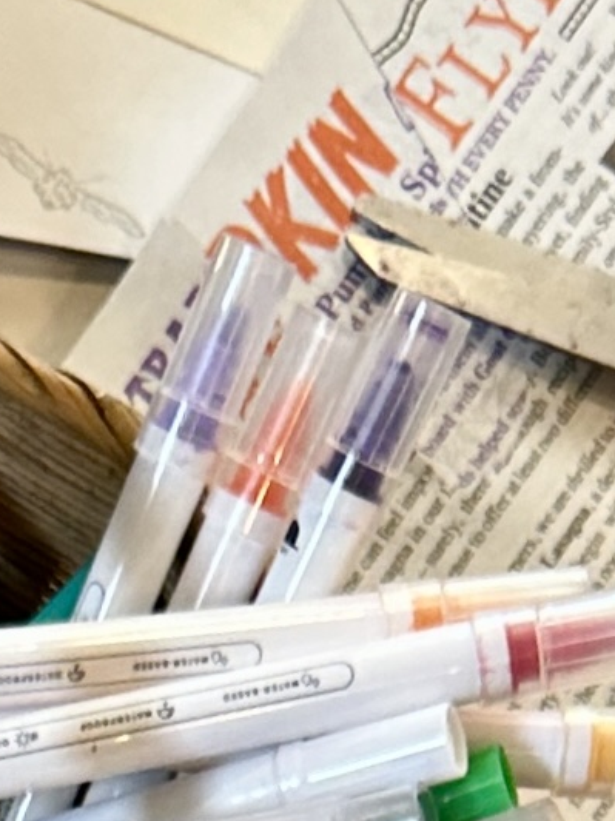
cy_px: 2424
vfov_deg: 9.7
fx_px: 3747
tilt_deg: -87.3
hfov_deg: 9.3
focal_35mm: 158
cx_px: -69
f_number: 1.78
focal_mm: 6.86
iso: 125
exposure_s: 1/120
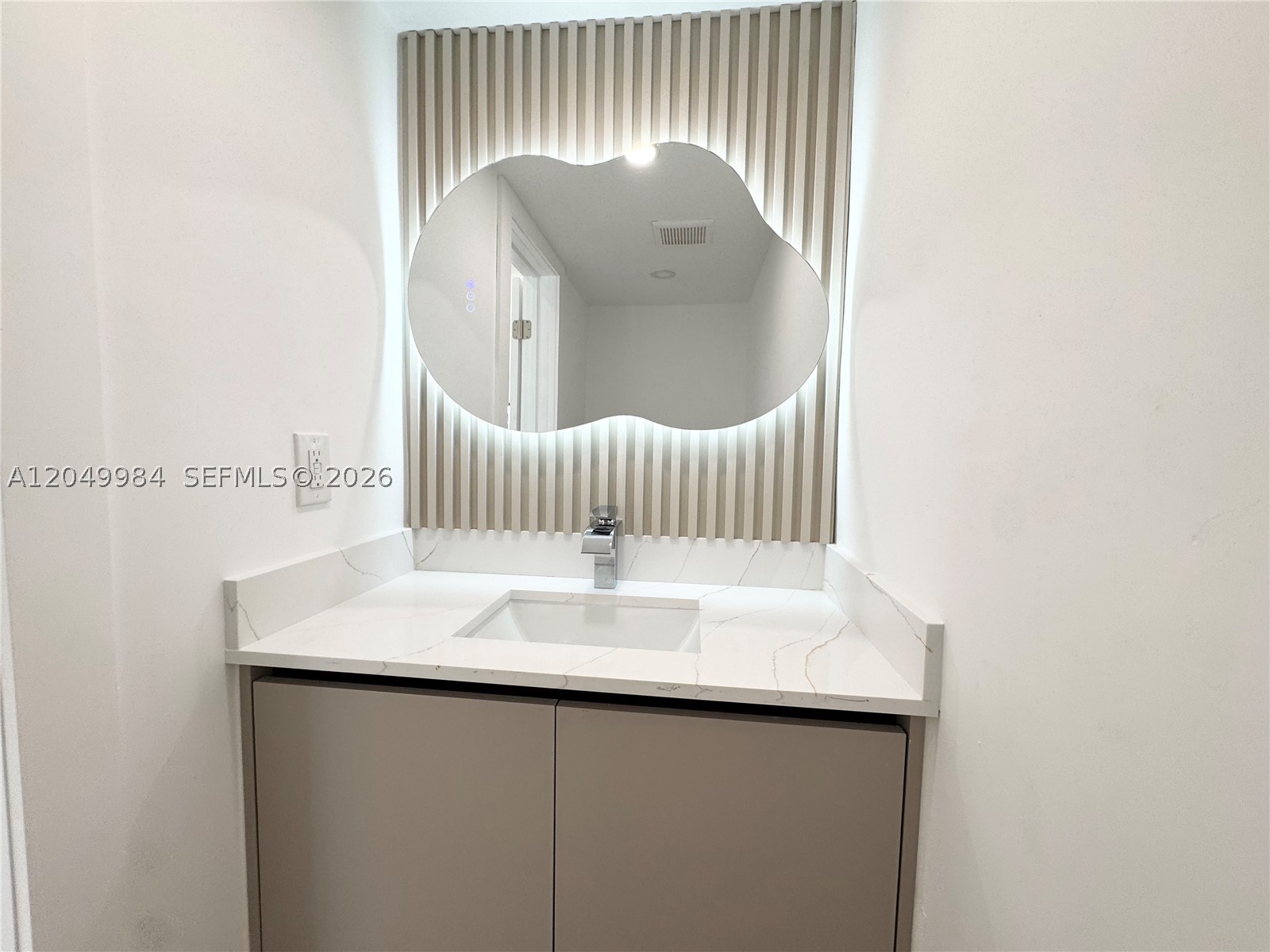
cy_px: 476
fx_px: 514
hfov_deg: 102.1
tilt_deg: -5.9
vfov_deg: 85.7
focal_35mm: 14
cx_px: 635
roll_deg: -1.5
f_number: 2.2
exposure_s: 1/120
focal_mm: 2.22
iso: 50
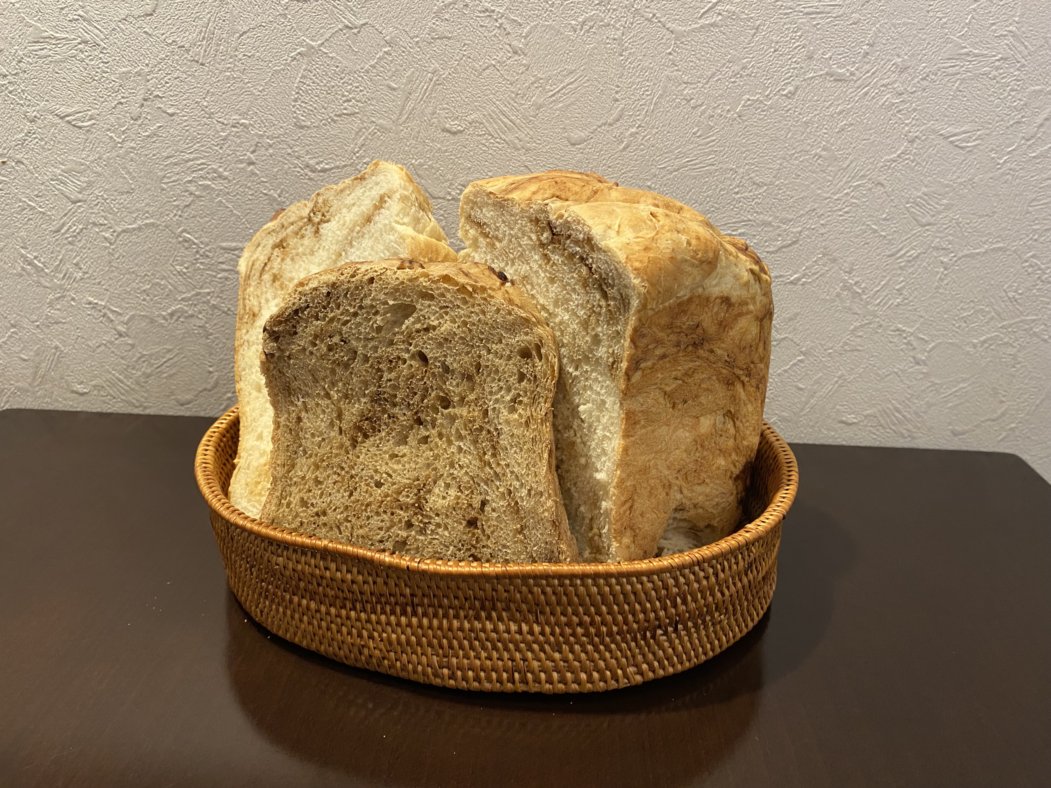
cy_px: 394
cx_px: 526
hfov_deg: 67.3
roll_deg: -1.4
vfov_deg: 53.1
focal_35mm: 26
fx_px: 789
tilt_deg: -25.1
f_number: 1.8
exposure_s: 1/50
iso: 200
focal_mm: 4.25
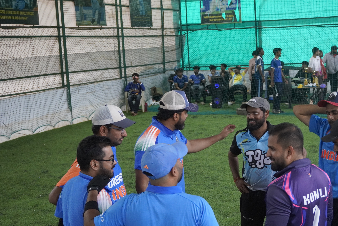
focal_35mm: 62
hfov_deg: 32.4
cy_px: 139
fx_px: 579
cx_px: 213
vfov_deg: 22.0
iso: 2000
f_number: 4.5
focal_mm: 31
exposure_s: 1/200
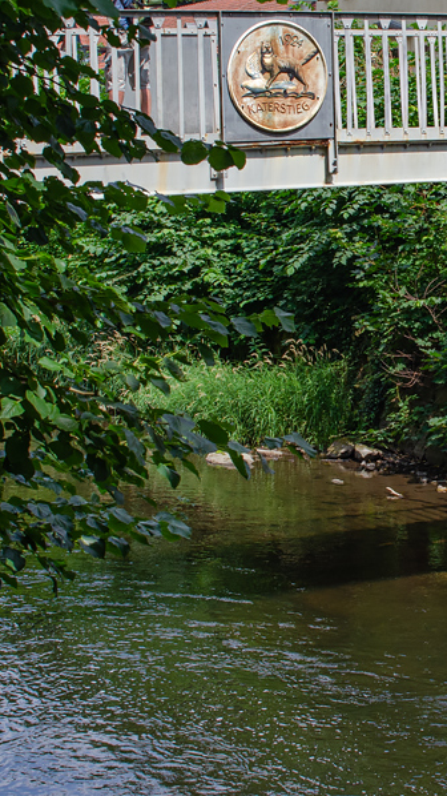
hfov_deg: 14.5
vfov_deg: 25.9
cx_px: 428
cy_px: 335
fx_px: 1729
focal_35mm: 82
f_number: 7.1
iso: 200
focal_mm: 26
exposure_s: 1/400
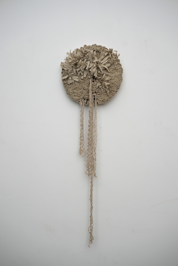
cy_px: 133
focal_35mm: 40
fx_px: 299
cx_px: 89
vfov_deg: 48.0
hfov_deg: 33.1
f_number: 4
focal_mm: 40.4
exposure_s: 1/100
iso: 320
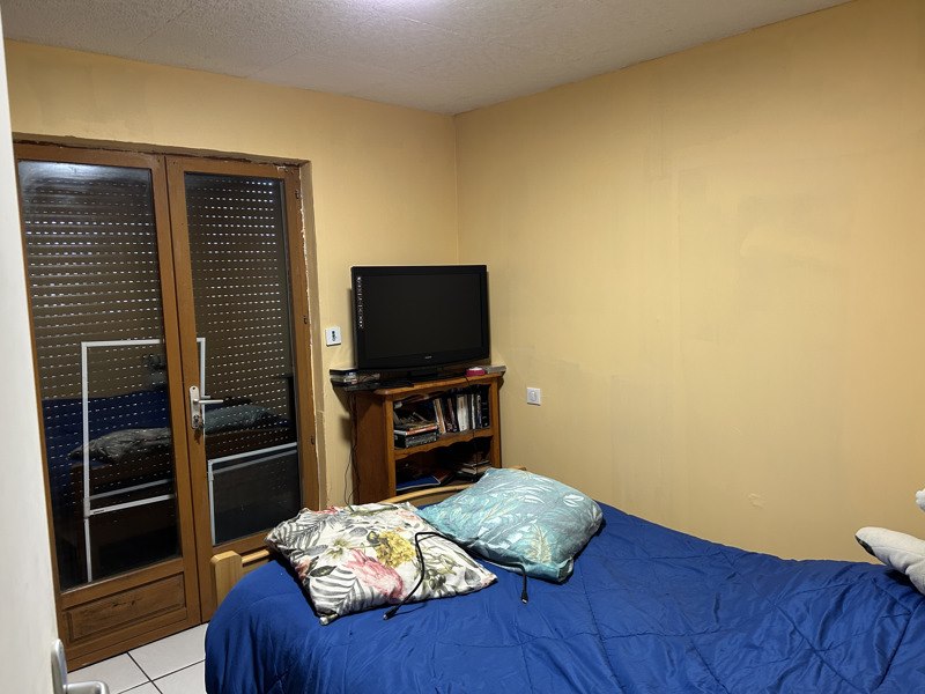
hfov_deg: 67.3
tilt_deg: -7.2
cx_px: 462
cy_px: 347
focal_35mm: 26
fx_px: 695
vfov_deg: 53.1
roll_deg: +2.0
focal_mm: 5.7
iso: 200
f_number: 1.5
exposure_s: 1/50
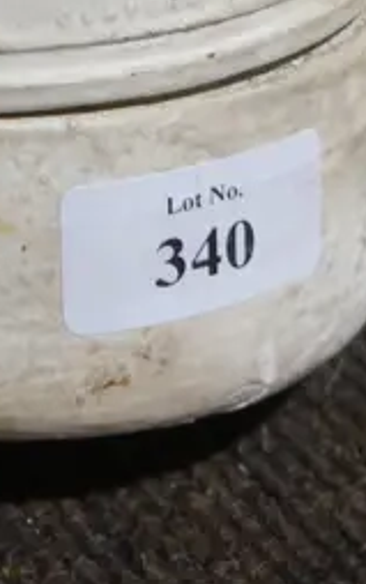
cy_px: -478
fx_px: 2997
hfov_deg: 6.9
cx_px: -107
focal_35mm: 188
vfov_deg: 10.5
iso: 400
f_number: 4.7
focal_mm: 22
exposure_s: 1/60
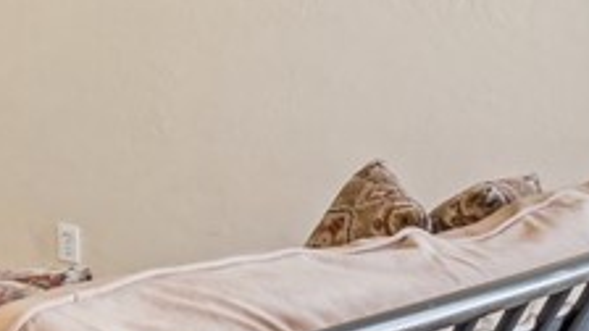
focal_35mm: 71
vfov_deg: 16.5
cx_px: -480
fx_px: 1109
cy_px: -29
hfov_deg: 20.5
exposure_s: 1/2.5
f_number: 11
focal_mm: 14
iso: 100
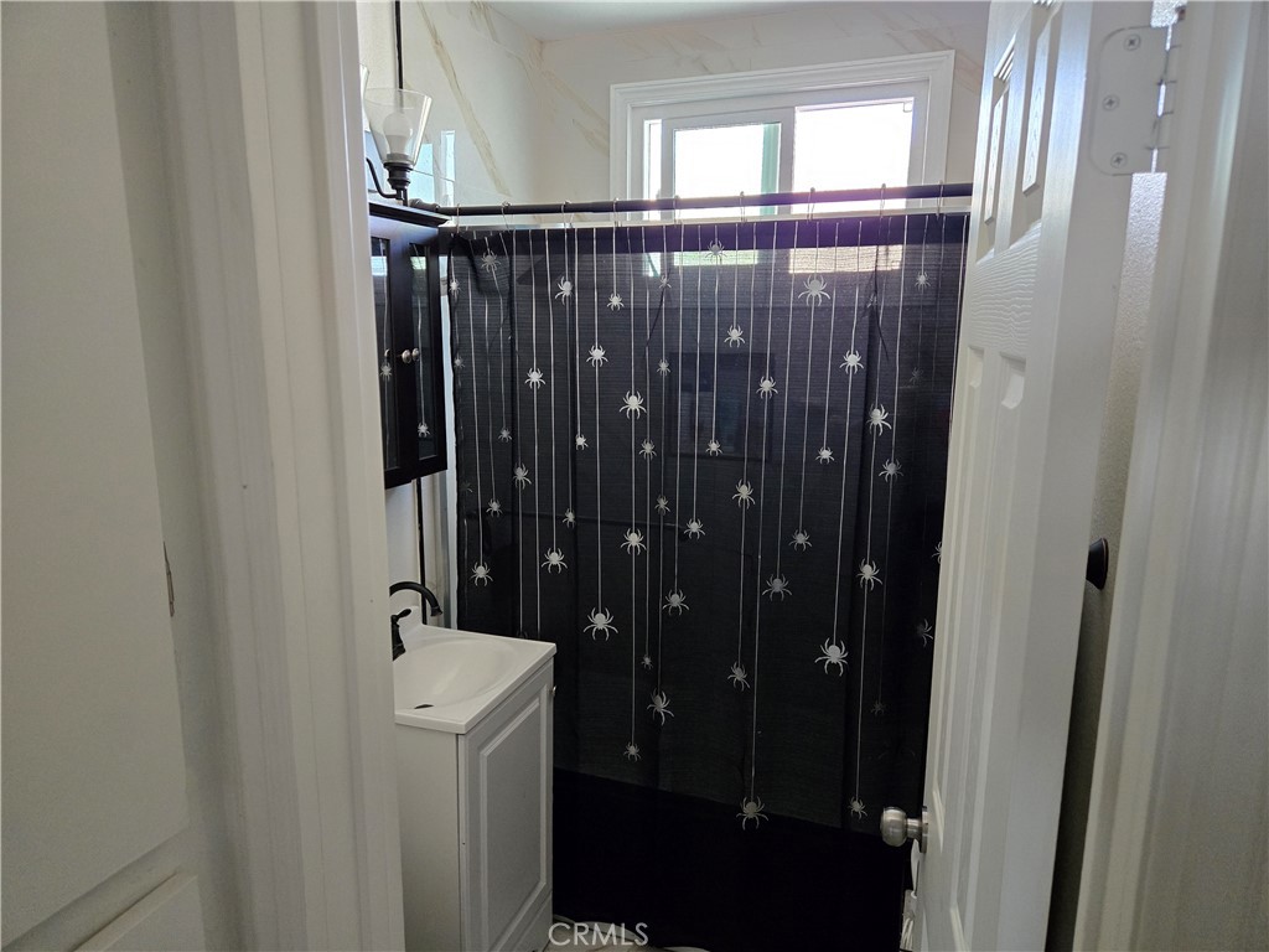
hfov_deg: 73.9
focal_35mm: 23
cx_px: 634
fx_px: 843
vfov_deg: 58.9
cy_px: 476
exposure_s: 1/120
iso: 1000
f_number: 1.8
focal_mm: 5.4
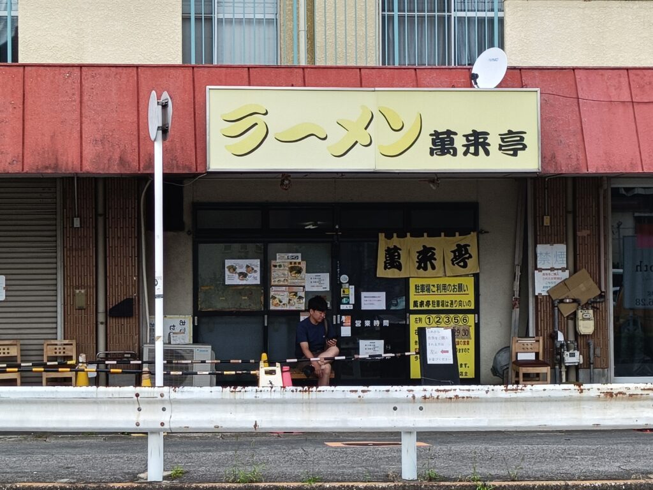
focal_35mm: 106
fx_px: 2000
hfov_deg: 18.5
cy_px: 245
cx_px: 326
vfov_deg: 14.0
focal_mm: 4.7
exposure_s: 1/423
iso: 50
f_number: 1.7
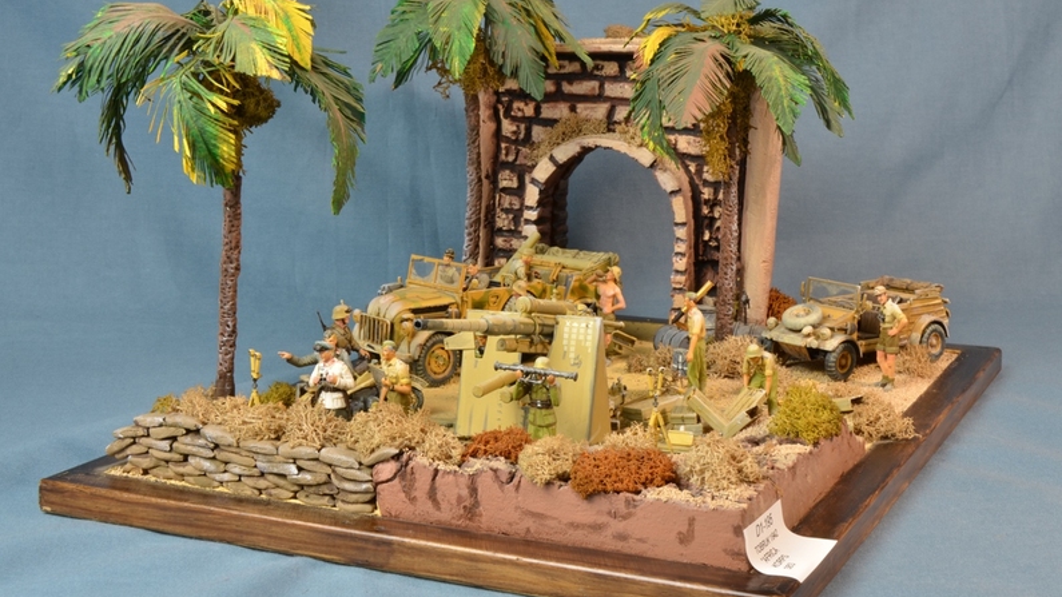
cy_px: 290
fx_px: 1689
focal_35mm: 60
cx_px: 529
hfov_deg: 34.9
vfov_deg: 20.0
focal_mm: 38
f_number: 18
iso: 200
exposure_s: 1/1.6
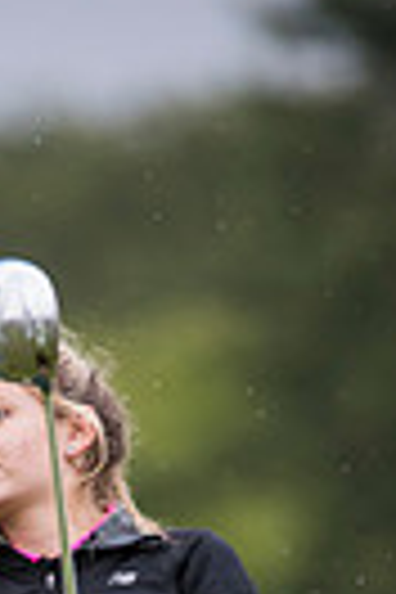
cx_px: -86
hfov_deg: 1.3
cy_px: 986
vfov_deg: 2.0
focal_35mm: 1021
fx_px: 16845
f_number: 4
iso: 1000
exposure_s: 1/2500
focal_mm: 300
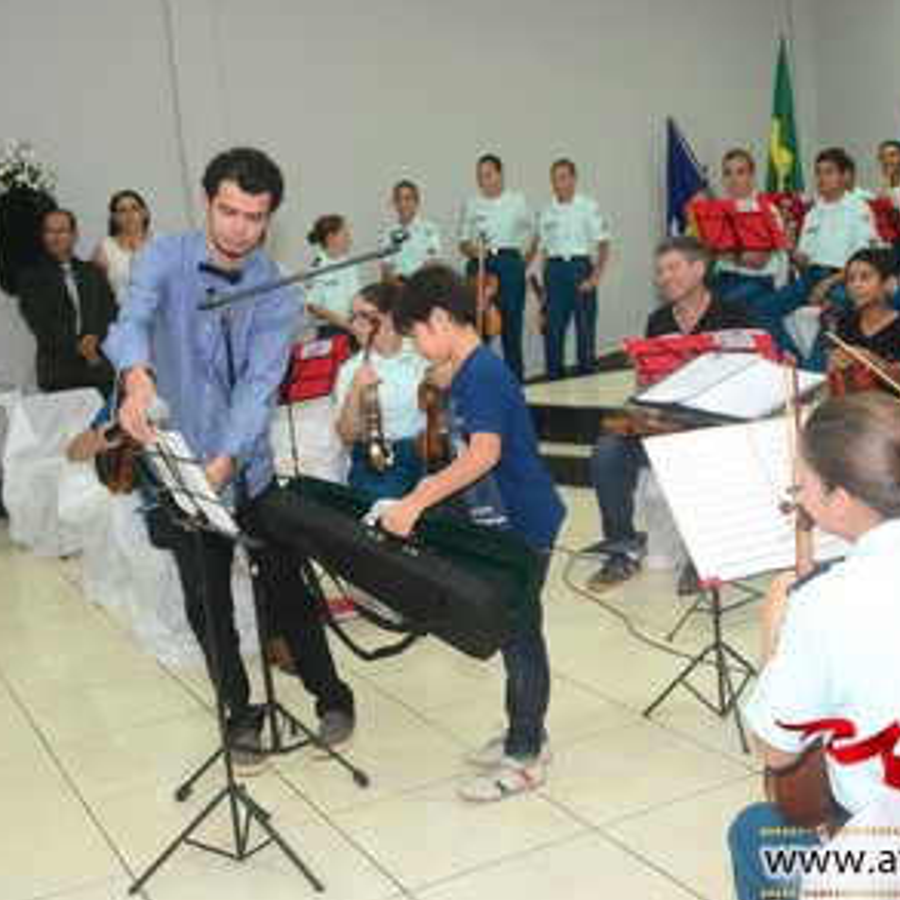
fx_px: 1383
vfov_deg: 36.1
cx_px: 504
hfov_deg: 36.0
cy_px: 452
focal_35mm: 47
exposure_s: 1/60
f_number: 3.8
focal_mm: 24
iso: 1600
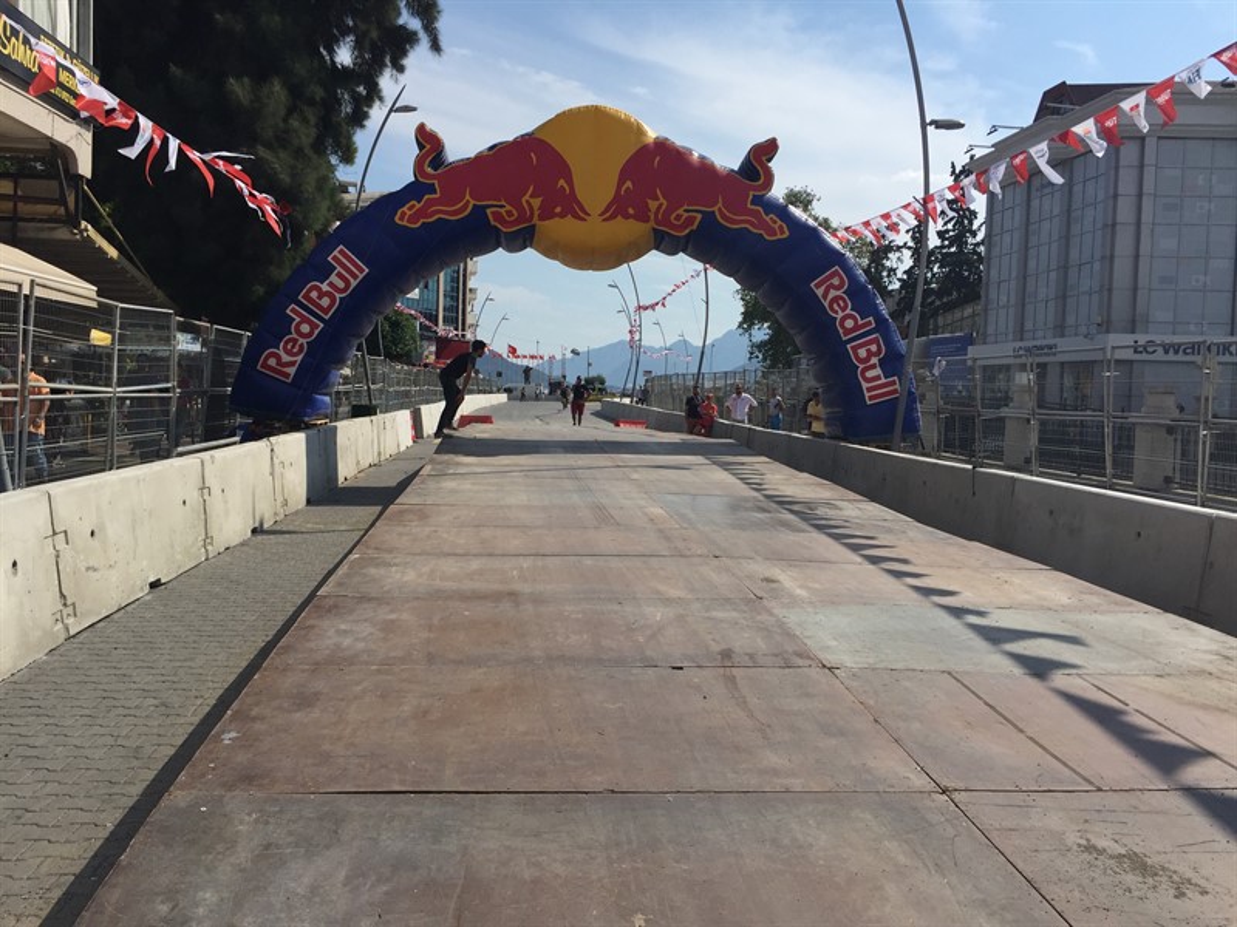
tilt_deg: -3.0
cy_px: 464
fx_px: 1036
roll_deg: -3.7
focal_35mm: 29
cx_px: 618
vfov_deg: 48.2
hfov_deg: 61.7
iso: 32
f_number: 2.2
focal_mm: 4.15
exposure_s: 1/4405
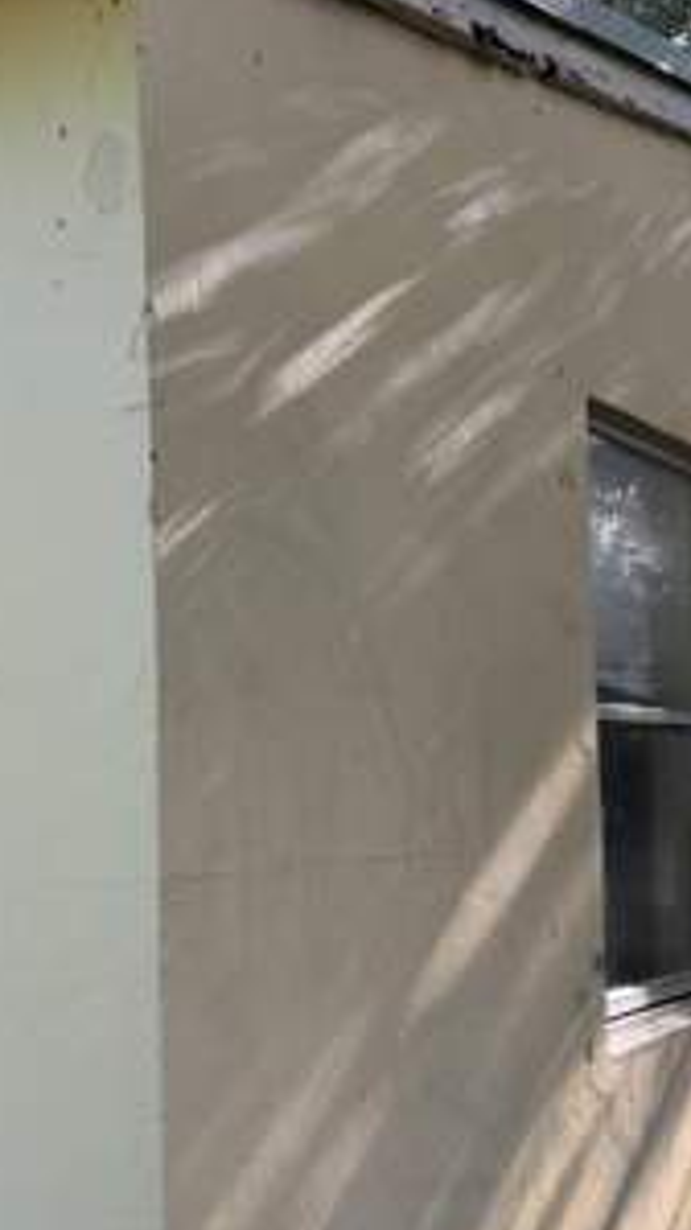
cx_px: 563
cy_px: 740
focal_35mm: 56
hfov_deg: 21.1
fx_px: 1826
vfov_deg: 37.1
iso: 100
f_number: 1.78
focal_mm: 6.76
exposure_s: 1/405
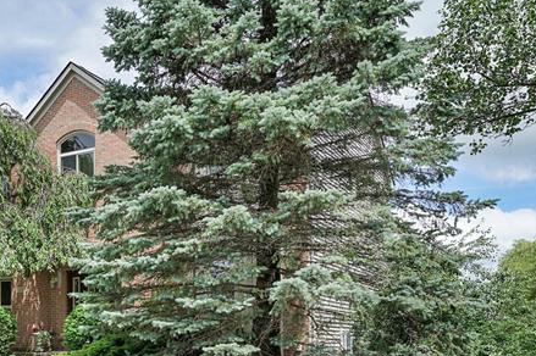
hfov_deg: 44.4
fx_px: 625
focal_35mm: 42
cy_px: 327
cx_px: 115
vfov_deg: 30.3
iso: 200
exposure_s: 1/125
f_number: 8
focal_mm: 18
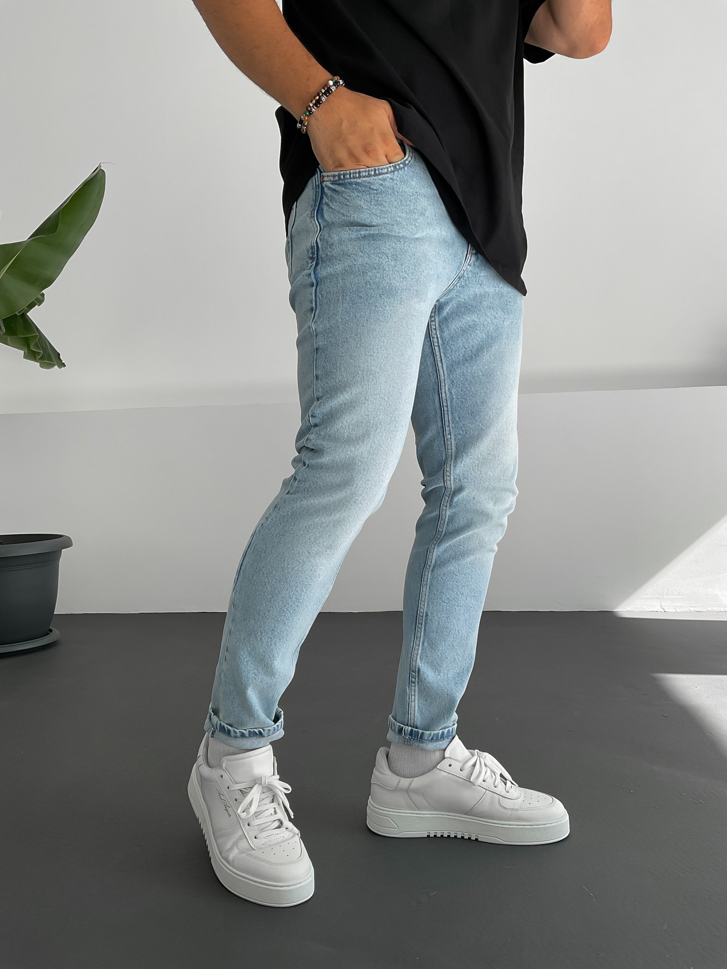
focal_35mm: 29
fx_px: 812
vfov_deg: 61.7
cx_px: 364
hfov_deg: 48.2
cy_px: 484
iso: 16
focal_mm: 3
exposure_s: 1/310
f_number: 1.8
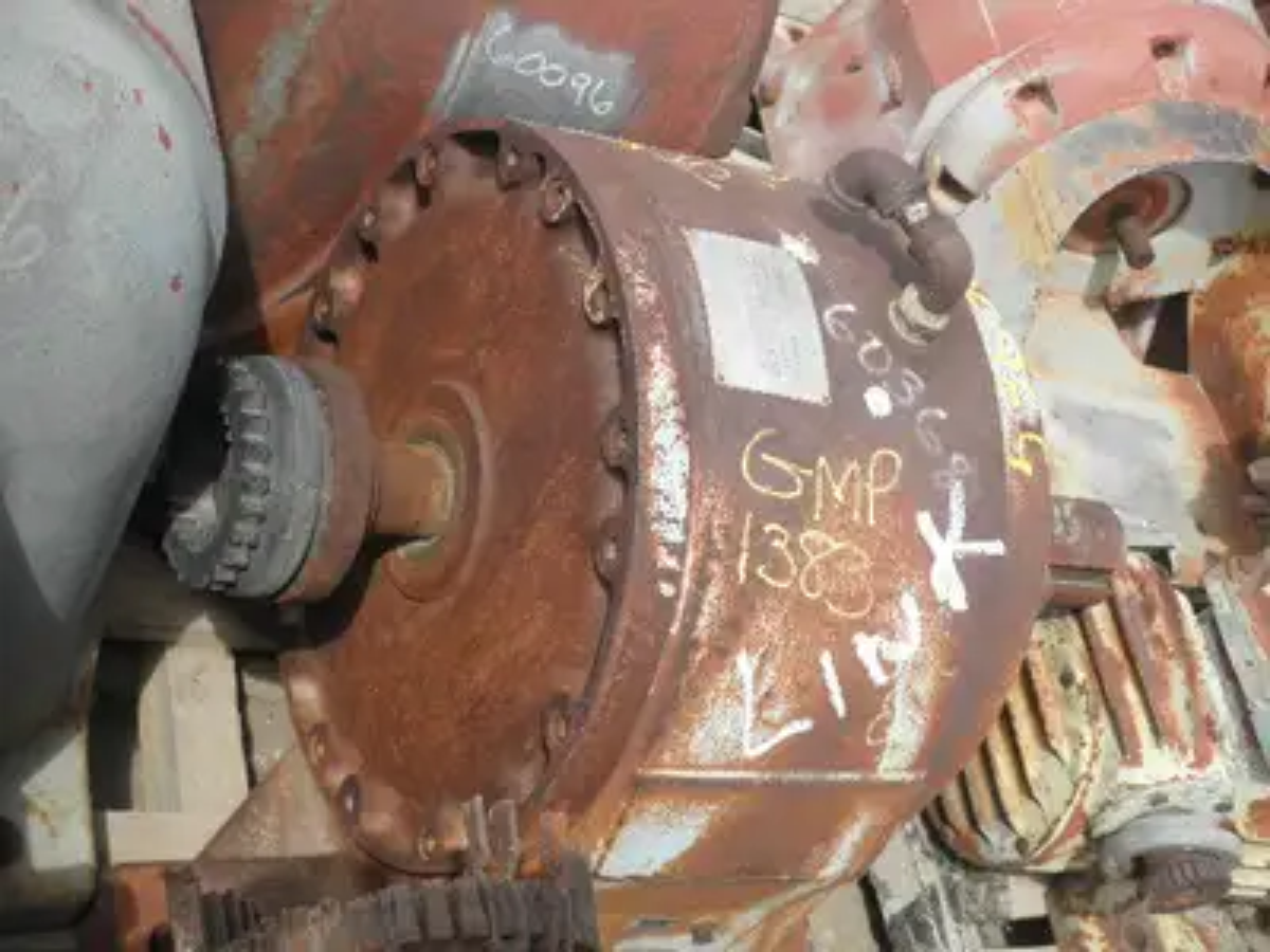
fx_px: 2165
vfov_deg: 24.8
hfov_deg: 32.7
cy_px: 476
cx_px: 635
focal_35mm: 59
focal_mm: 10.5
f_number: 3.8
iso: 64
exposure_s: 1/320
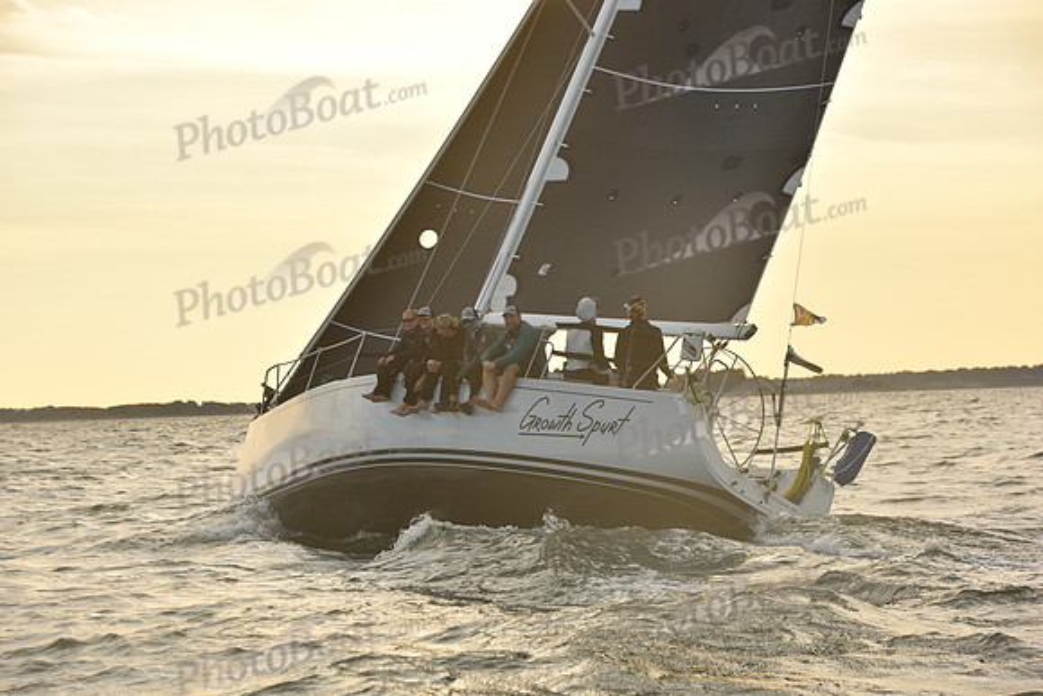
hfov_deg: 17.6
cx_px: 522
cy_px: 348
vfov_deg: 11.8
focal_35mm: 116
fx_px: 3361
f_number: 6.3
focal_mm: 116
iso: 250
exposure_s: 1/640
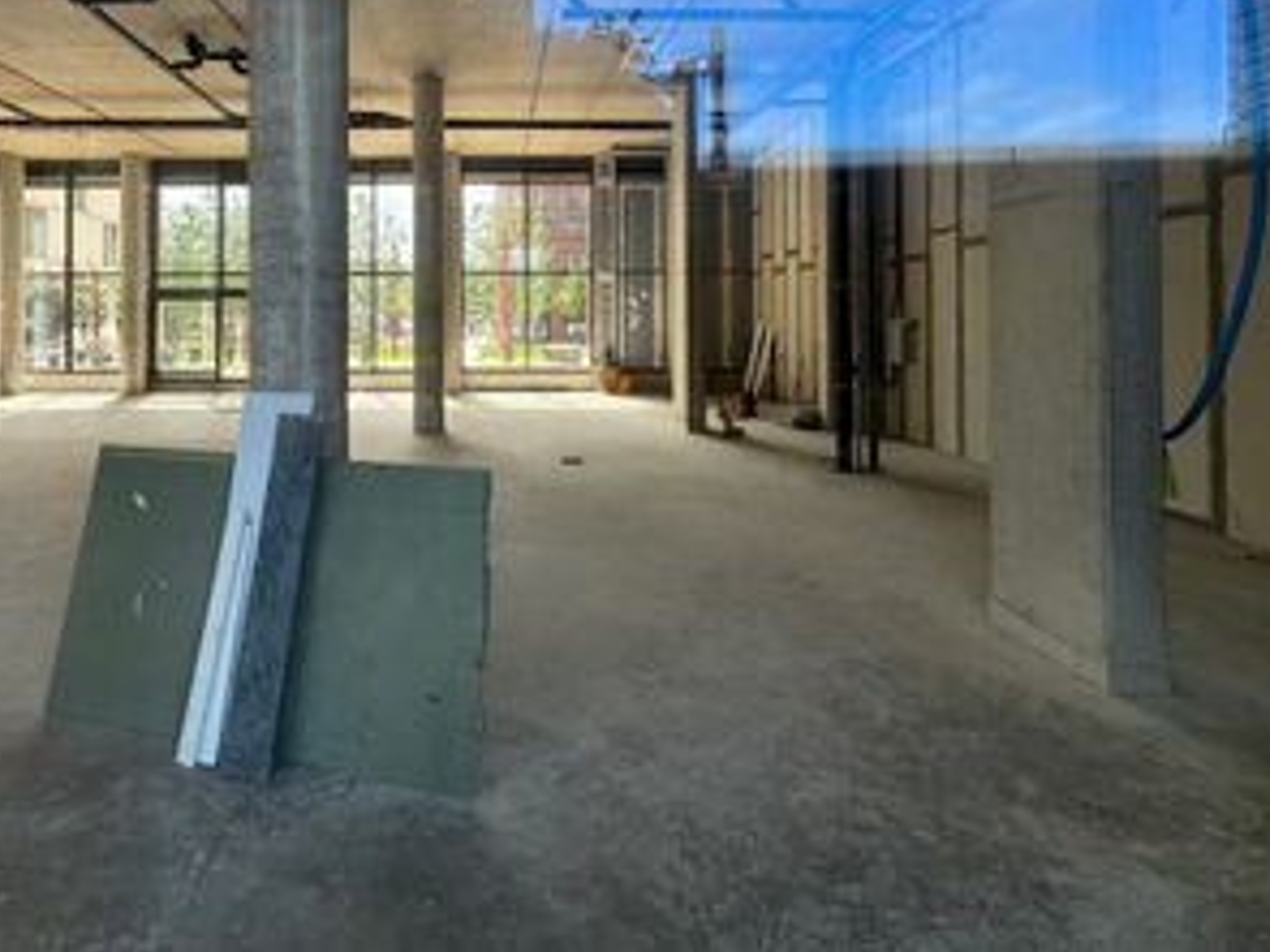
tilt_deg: +0.5
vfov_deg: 66.6
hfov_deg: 83.2
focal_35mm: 19
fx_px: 697
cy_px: 310
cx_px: 482
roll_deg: +0.1
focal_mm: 2.22
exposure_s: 1/209
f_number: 2.2
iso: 40
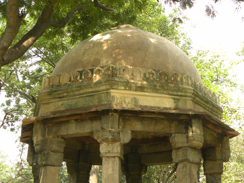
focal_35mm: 66
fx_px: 465
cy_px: 92
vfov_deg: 22.3
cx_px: 122
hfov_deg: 29.4
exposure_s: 1/65.4
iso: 74
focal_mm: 11.8
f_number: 3.5
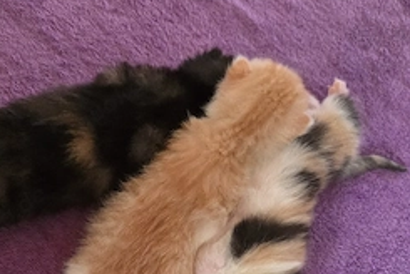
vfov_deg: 32.7
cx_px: 161
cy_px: 242
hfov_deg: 49.1
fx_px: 445
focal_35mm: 39
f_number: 1.7
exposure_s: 1/60.2
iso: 1600
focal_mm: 6.3
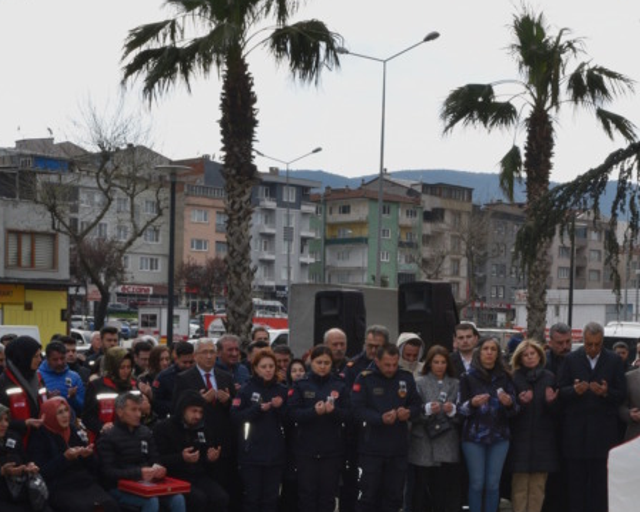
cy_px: 424
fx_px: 1326
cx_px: 401
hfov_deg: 27.1
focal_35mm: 70
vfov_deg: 21.5
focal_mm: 36
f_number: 22
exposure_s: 1/200
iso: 1000
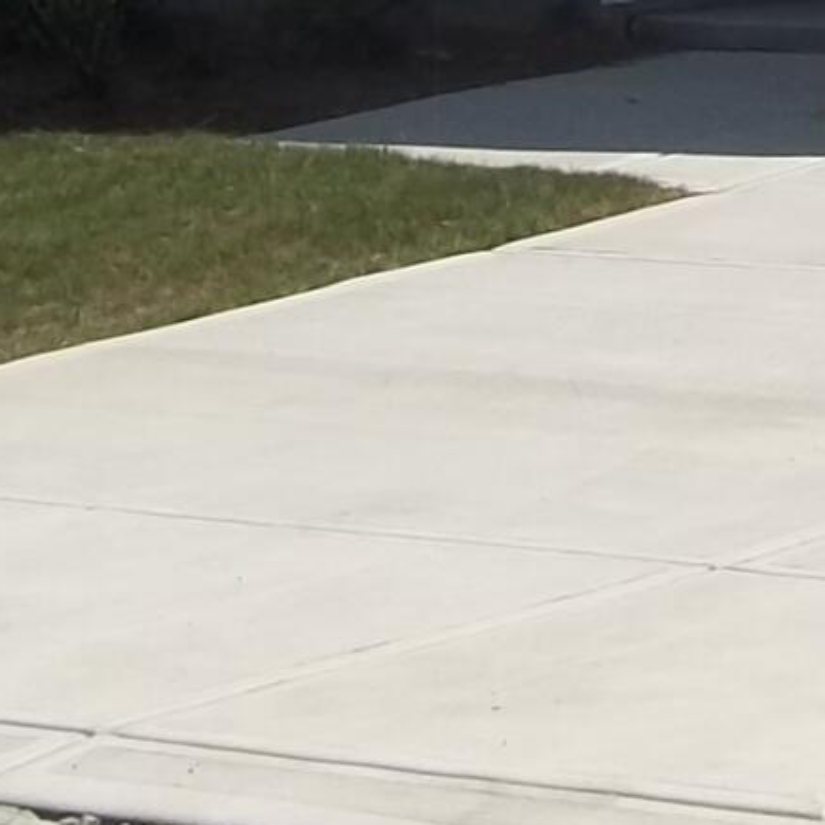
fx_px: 5258
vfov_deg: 8.4
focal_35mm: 195
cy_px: -916
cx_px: 1409
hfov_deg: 8.7
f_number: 8.8
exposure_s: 1/250
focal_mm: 5.7
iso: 64
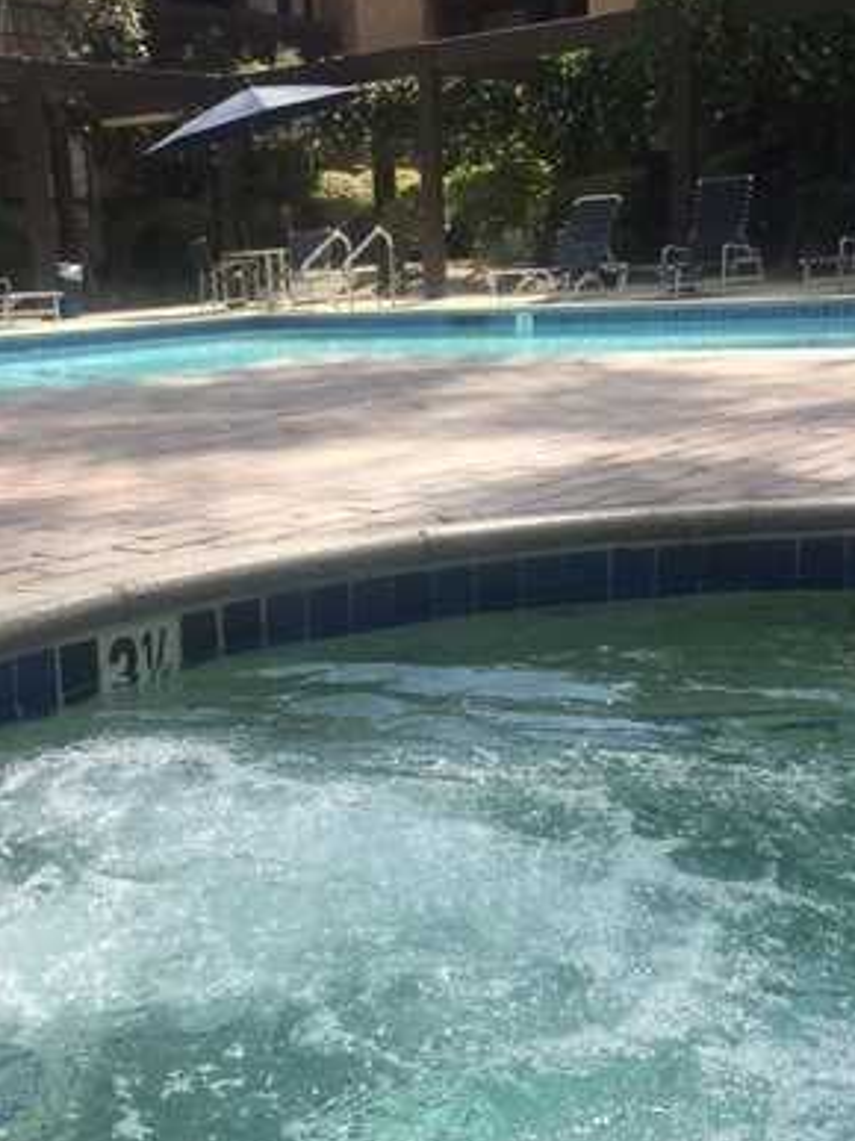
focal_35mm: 48
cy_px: 716
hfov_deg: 30.1
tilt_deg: -14.5
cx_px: 324
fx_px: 1582
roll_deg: +1.3
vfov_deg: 39.4
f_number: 2.2
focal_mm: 4.15
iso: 25
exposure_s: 1/999
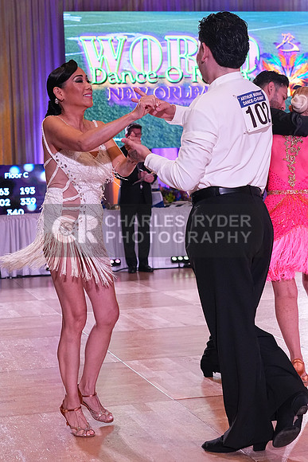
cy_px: 231
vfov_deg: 27.7
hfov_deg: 18.7
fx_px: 936
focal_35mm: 73
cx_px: 154
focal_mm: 49
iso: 3200
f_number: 5
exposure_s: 1/400
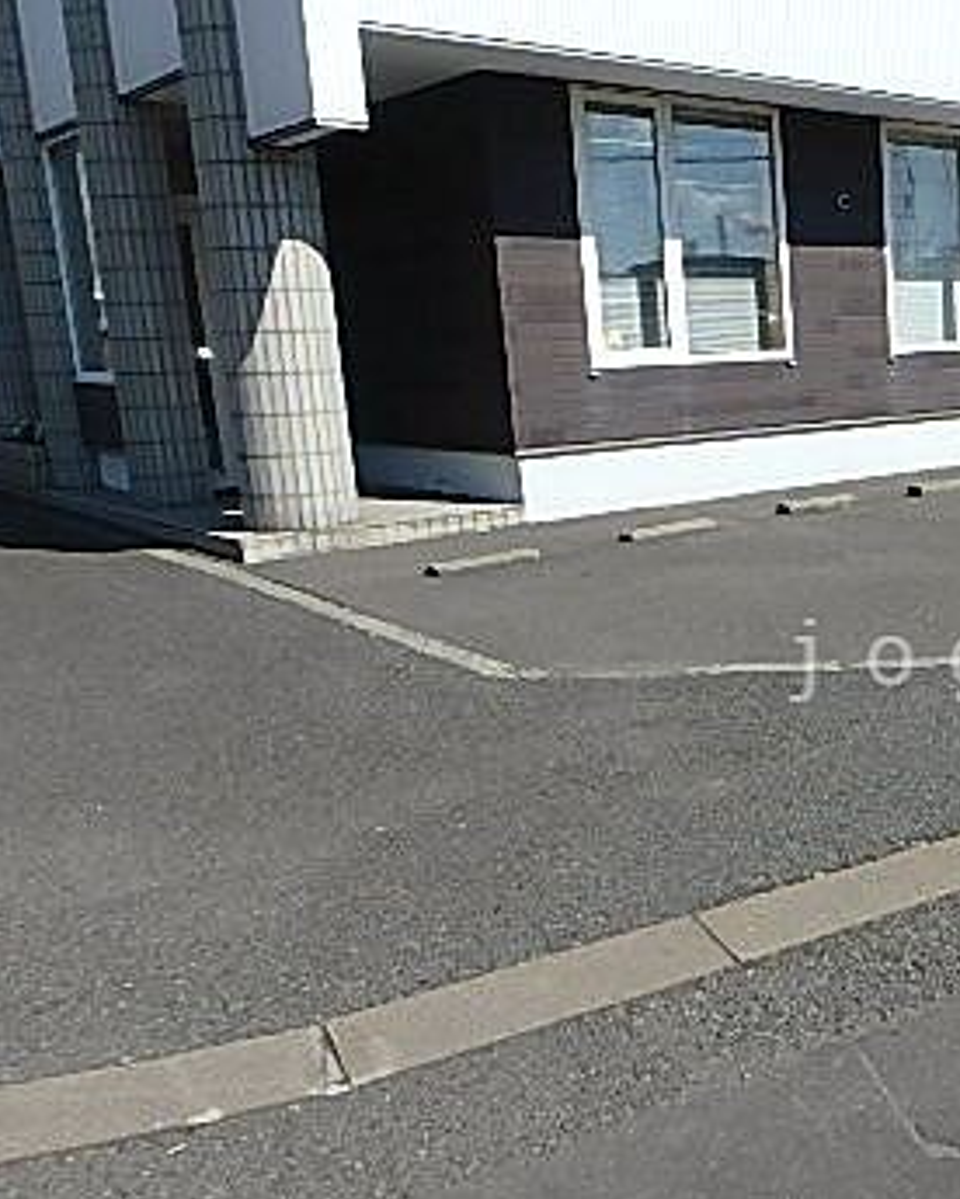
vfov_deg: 47.9
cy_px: 660
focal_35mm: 38
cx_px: 1026
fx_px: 1350
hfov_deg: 34.4
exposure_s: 1/500
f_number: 6
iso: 125
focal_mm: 3.7
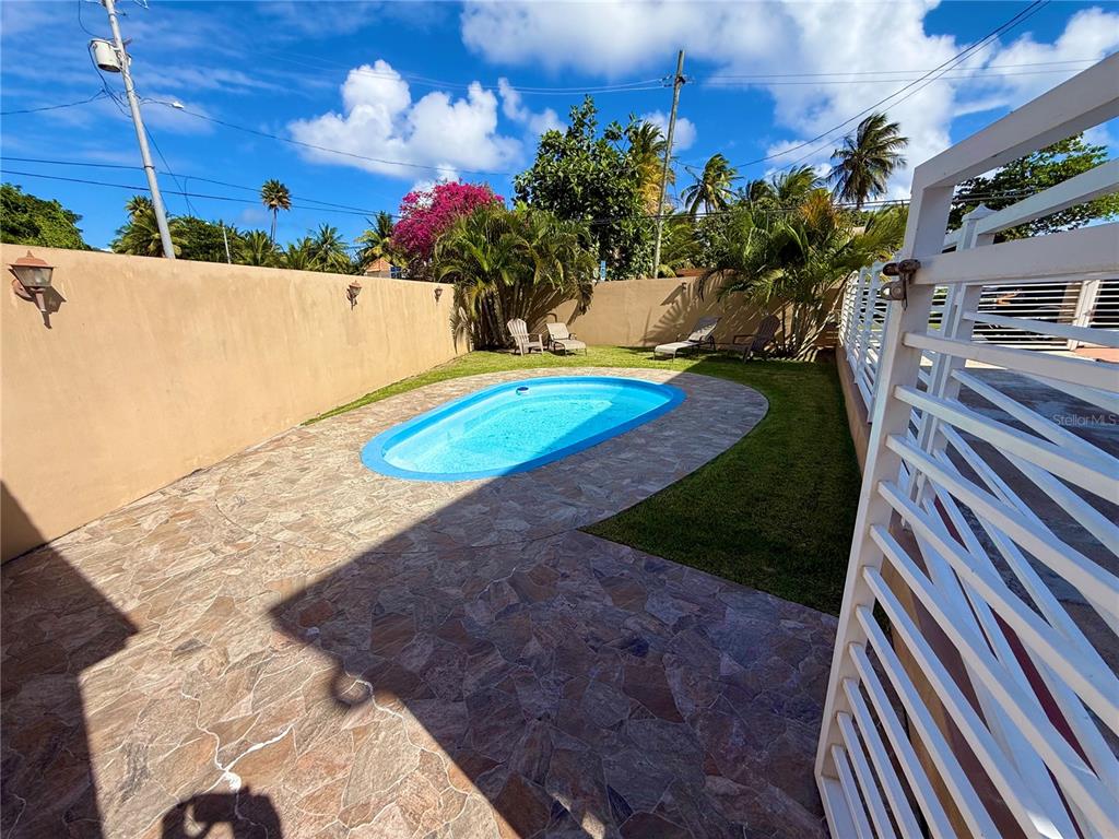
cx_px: 560
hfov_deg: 102.1
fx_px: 453
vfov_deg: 85.7
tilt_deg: -15.7
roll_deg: +0.9
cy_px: 420
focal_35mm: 14
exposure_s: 1/2717
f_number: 2.2
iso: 50
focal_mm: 2.22
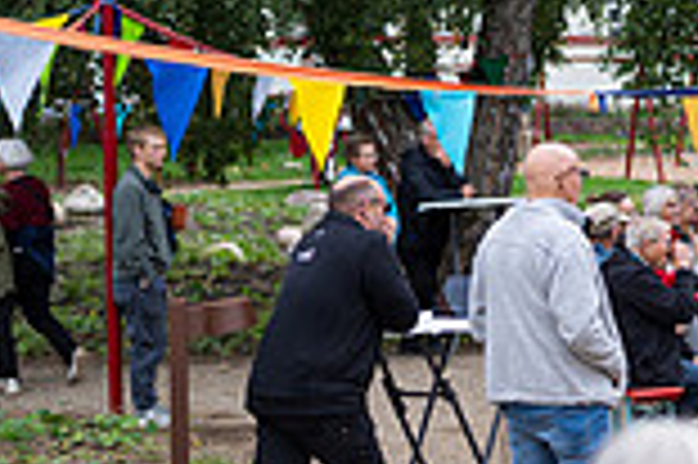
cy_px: 133
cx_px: 1153
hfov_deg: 14.3
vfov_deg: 10.4
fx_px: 2537
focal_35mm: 131
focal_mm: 35
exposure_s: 1/640
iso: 100
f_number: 1.4
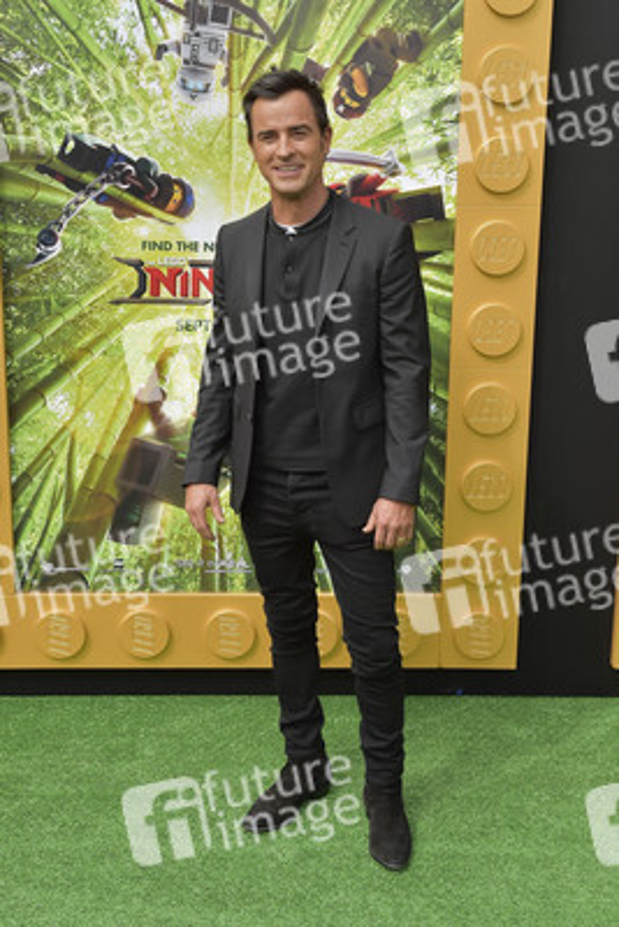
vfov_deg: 48.4
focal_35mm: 40
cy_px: 464
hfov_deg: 33.4
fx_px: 1031
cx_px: 310
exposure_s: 1/320
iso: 250
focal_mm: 40
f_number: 6.3
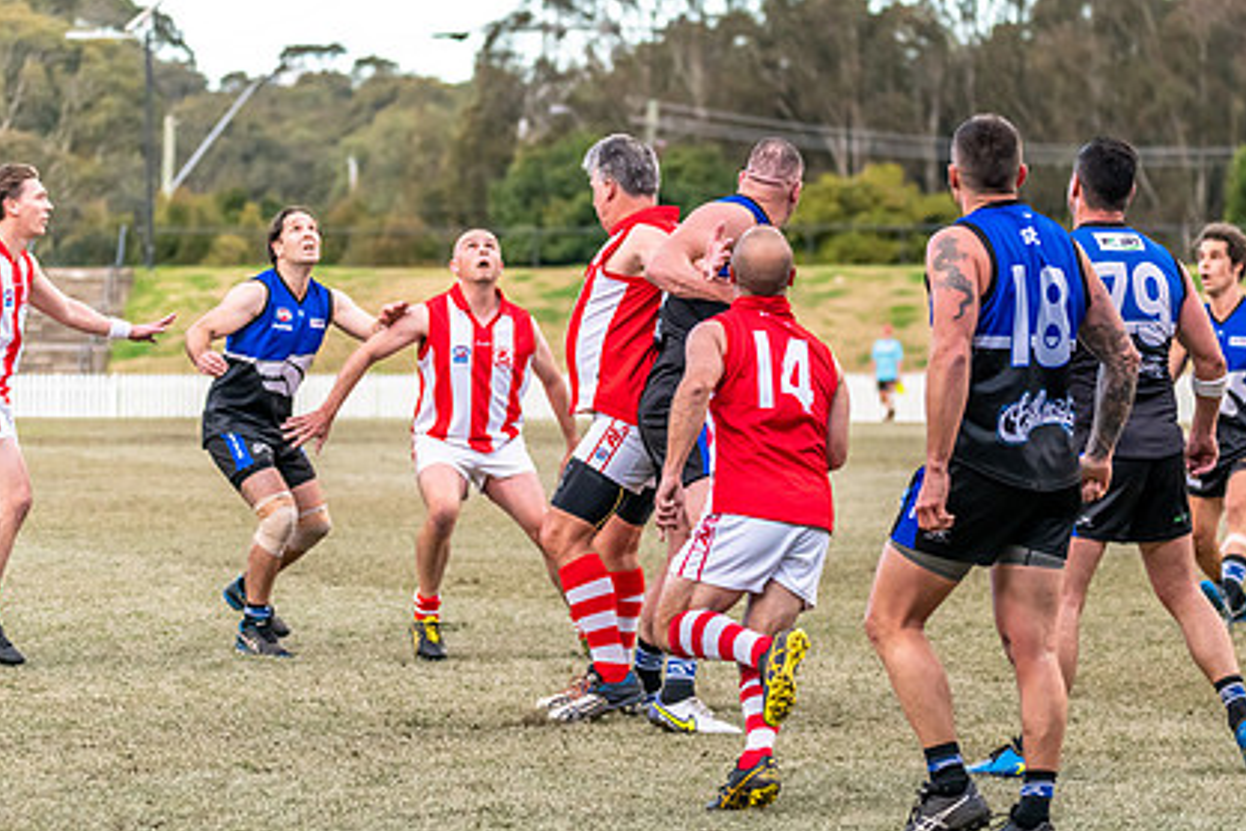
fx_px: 7409
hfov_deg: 9.6
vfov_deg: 6.4
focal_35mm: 214
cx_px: 729
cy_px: 382
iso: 2000
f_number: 5
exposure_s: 1/1600
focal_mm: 150
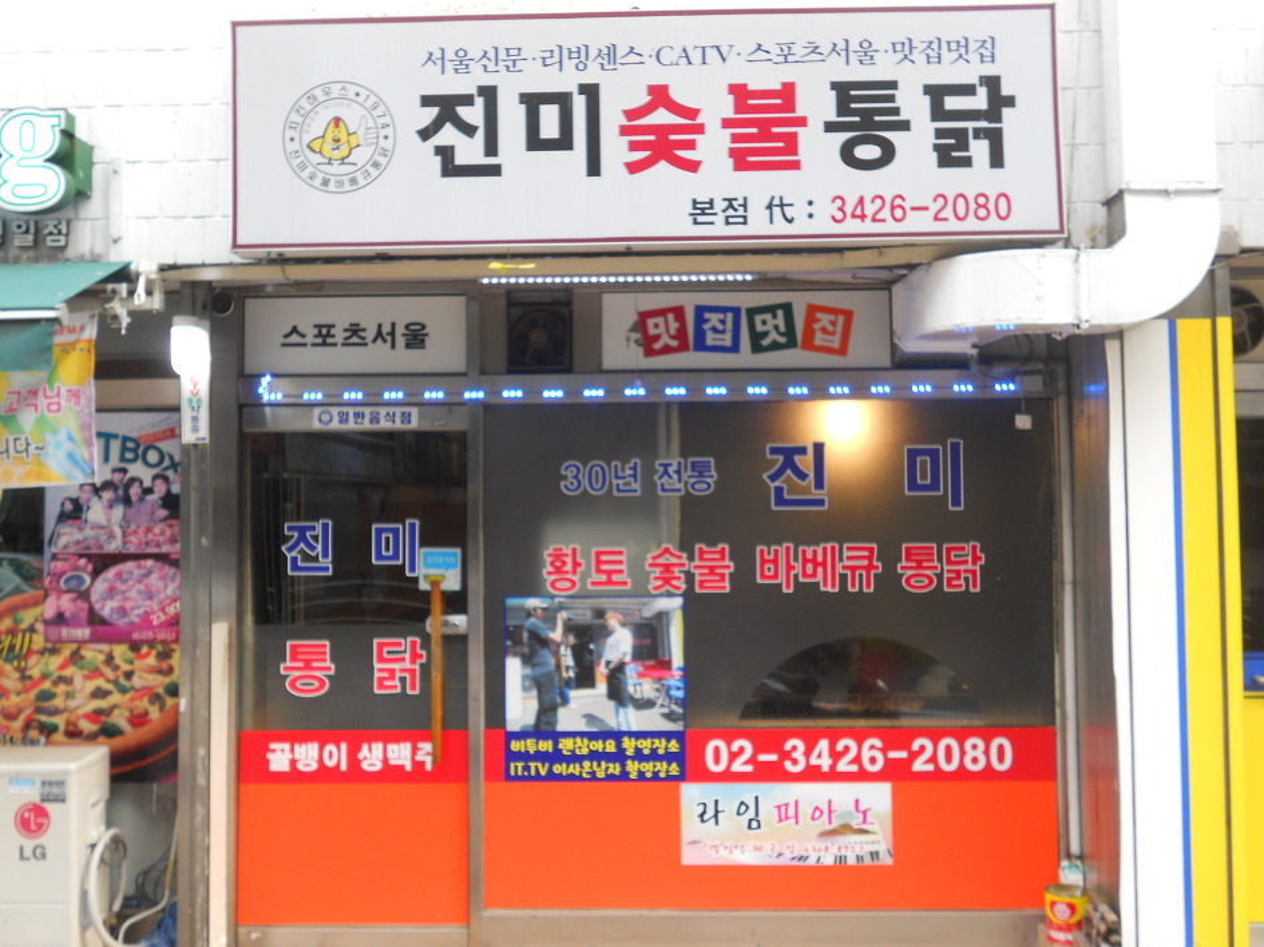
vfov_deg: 37.7
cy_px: 474
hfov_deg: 49.0
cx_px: 632
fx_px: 1387
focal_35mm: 38
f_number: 3.9
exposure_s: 1/30
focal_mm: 6.9
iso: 80
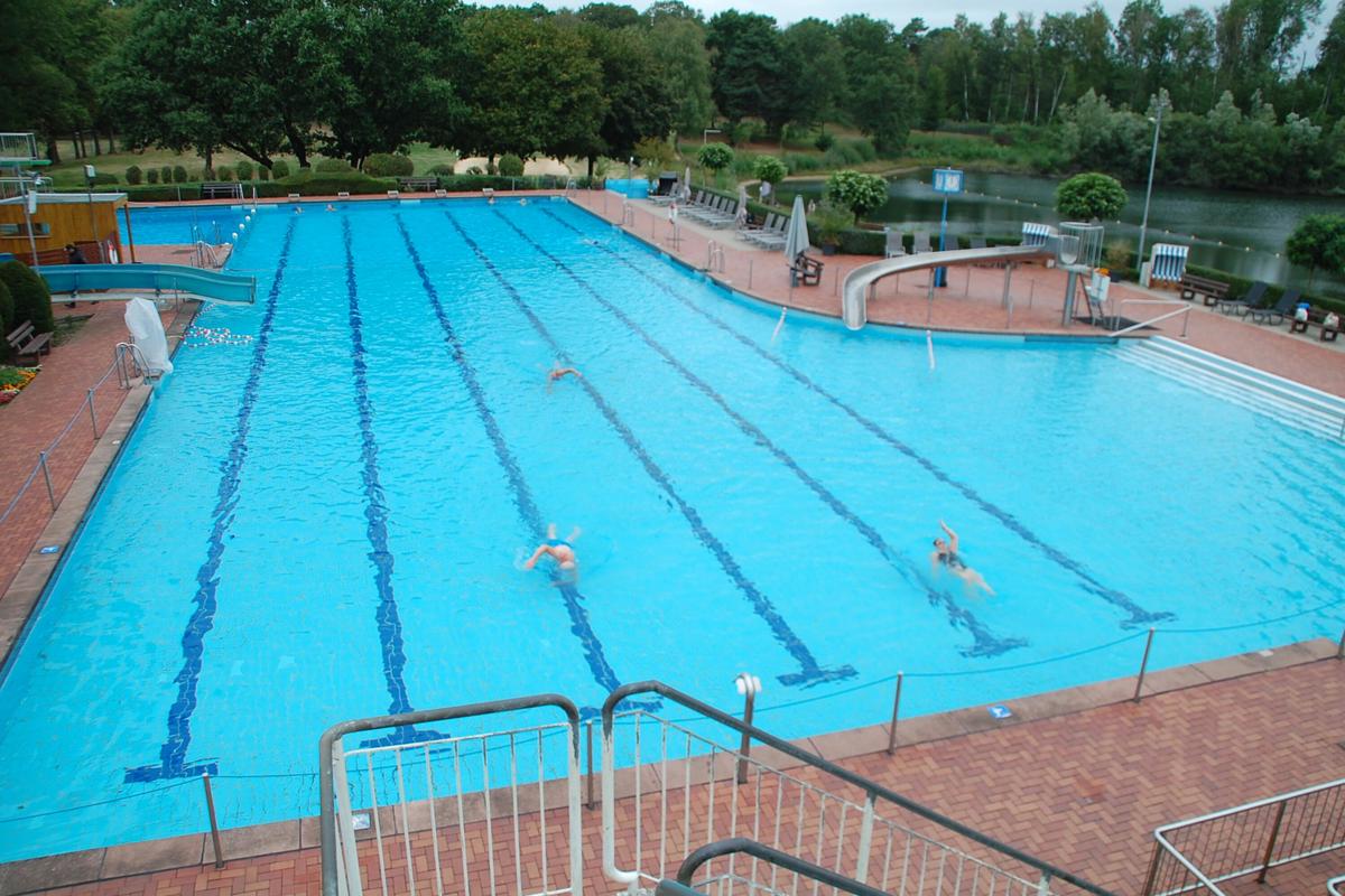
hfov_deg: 67.4
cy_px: 448
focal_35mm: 27
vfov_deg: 47.9
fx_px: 1009
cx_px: 672
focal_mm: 18
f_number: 6.3
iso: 200
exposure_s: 1/160
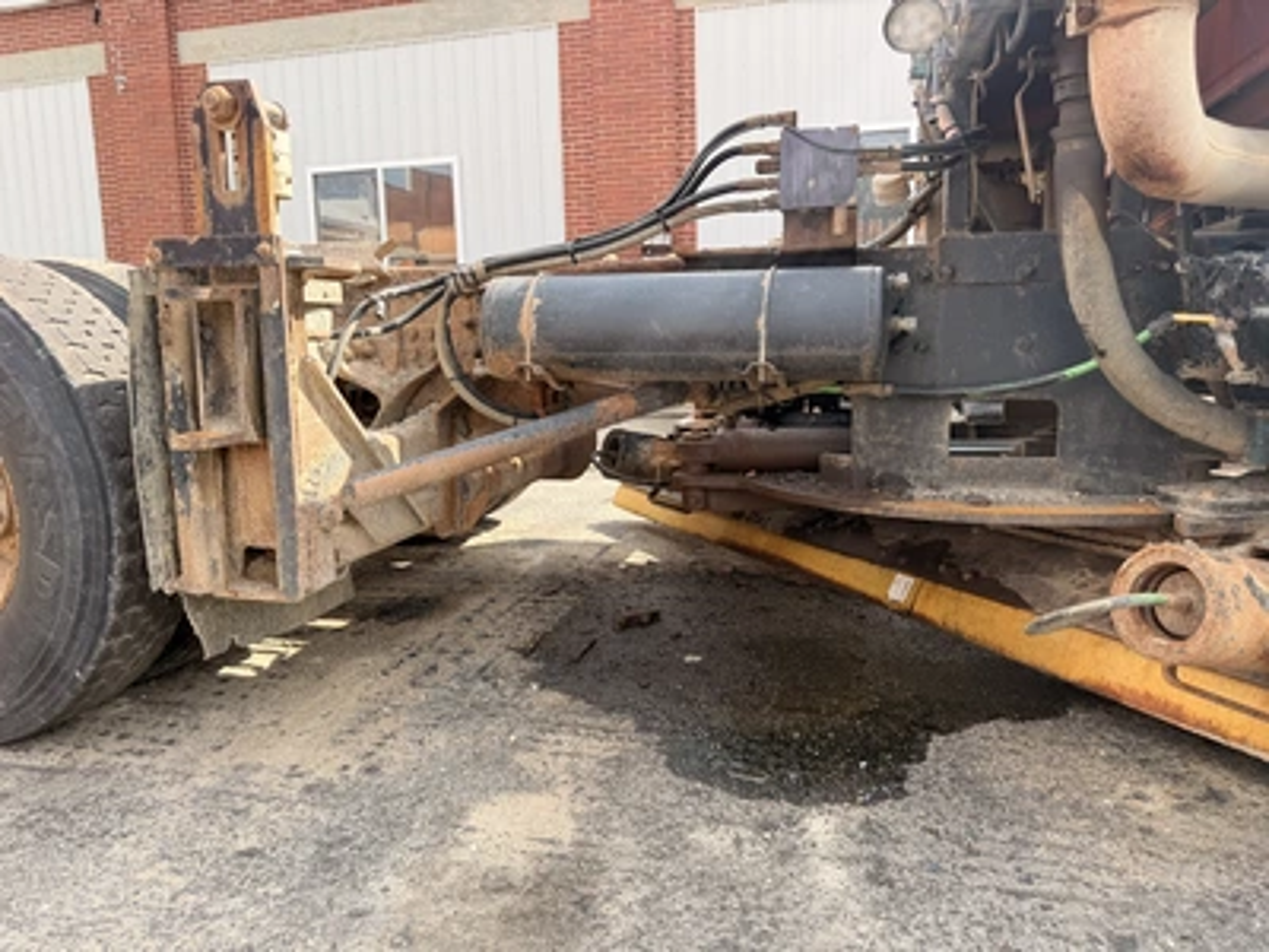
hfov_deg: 71.6
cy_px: 476
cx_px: 634
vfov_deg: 56.8
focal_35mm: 24
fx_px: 880
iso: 80
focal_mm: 6.76
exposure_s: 1/735
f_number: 1.78
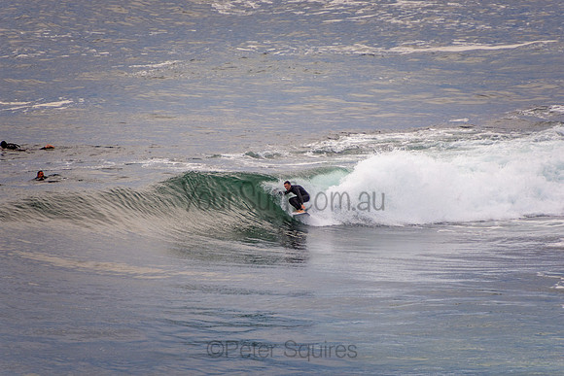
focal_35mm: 600
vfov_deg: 2.3
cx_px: 282
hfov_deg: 3.4
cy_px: 188
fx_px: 9402
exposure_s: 1/800
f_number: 5.6
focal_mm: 400
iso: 400
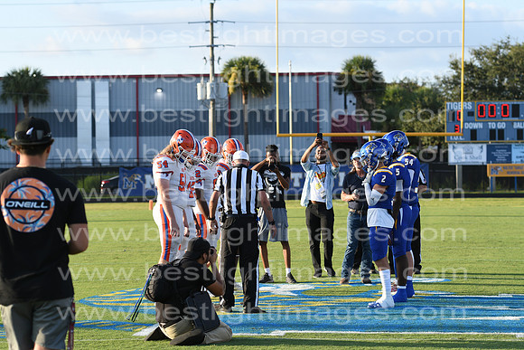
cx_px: 262
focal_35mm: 135
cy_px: 175
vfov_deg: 10.2
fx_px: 1965
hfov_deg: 15.2
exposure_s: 1/500
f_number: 5.6
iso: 160
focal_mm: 90
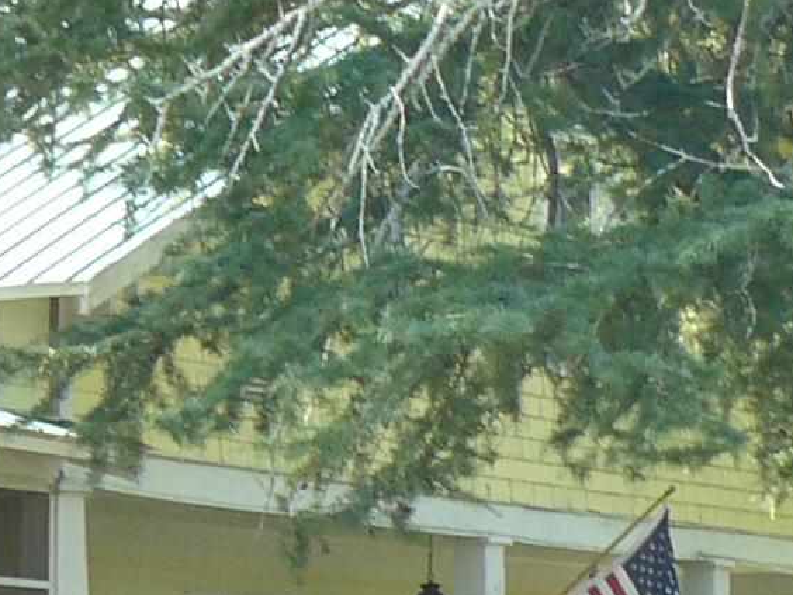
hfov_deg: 10.1
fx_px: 4490
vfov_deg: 7.5
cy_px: 715
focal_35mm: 196
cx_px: 319
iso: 100
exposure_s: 1/50
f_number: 5
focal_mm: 6
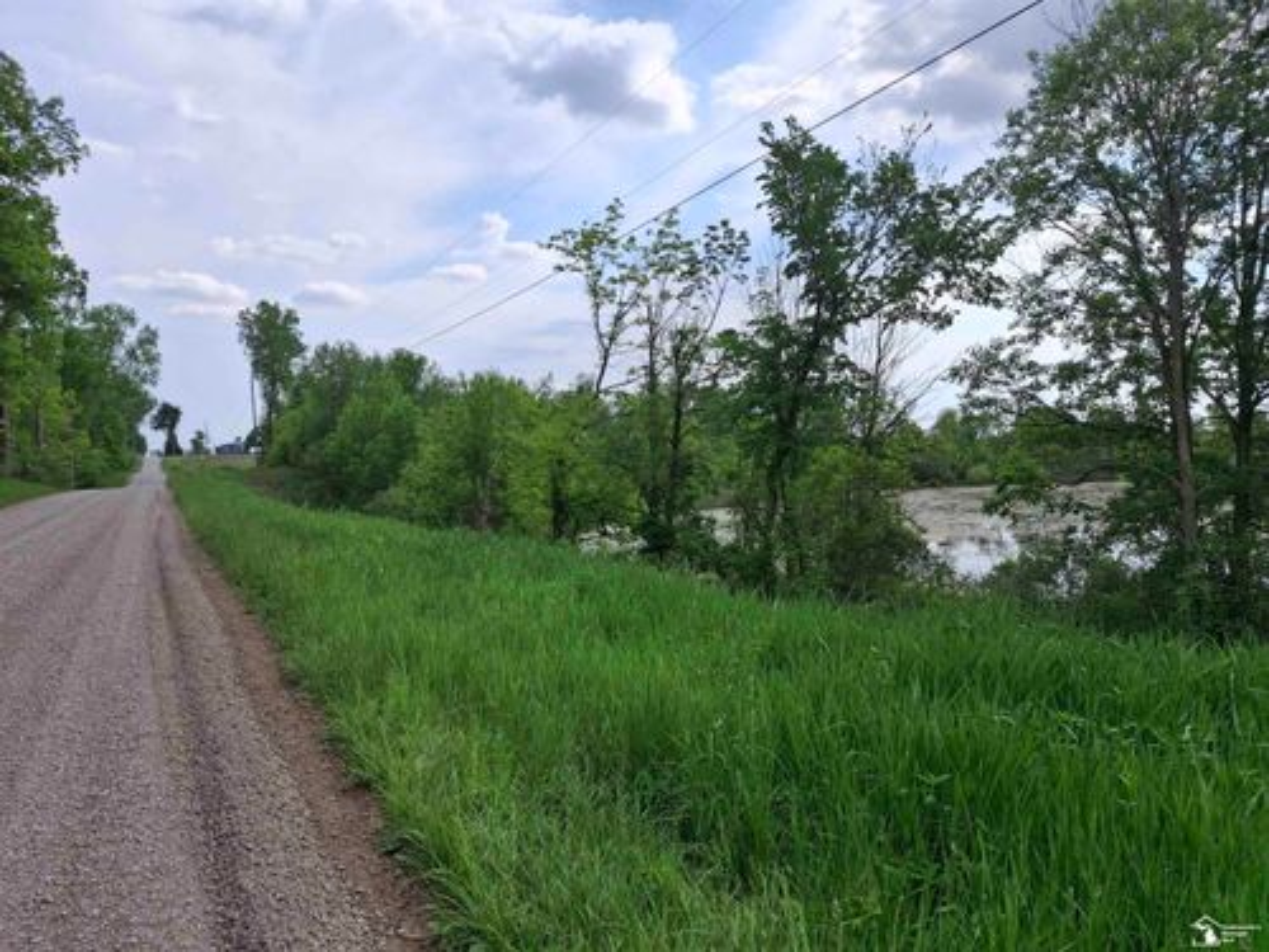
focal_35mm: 25
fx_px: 916
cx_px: 634
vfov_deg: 54.9
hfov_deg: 69.4
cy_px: 476
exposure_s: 1/1515
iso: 25
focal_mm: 4.69
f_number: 1.8
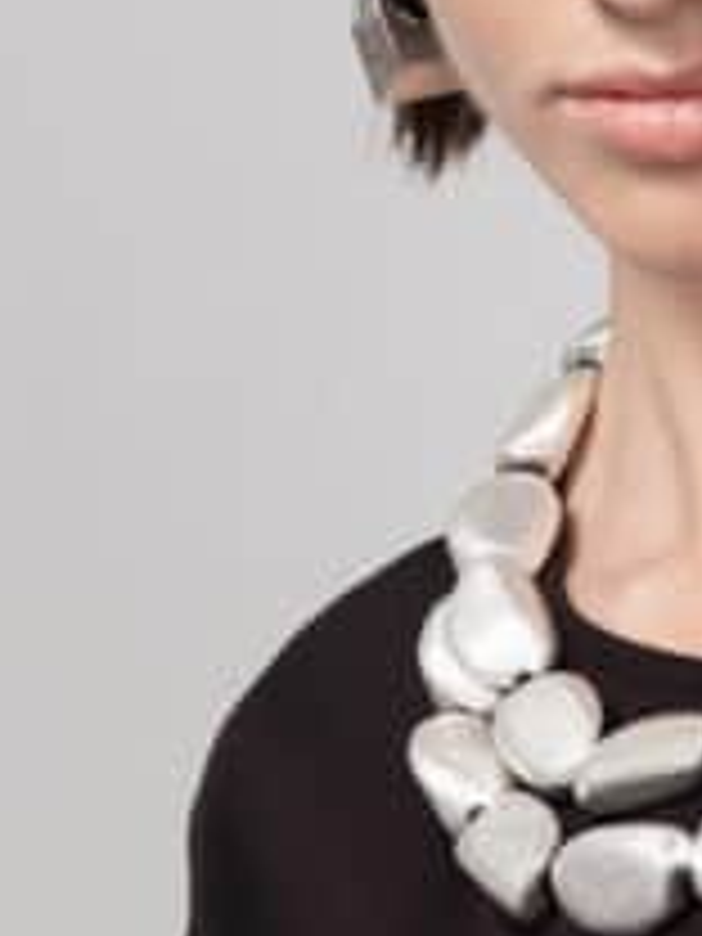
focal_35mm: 246
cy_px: 1170
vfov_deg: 8.0
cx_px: 927
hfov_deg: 6.0
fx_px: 6652
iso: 250
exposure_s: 1/100
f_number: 10
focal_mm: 63
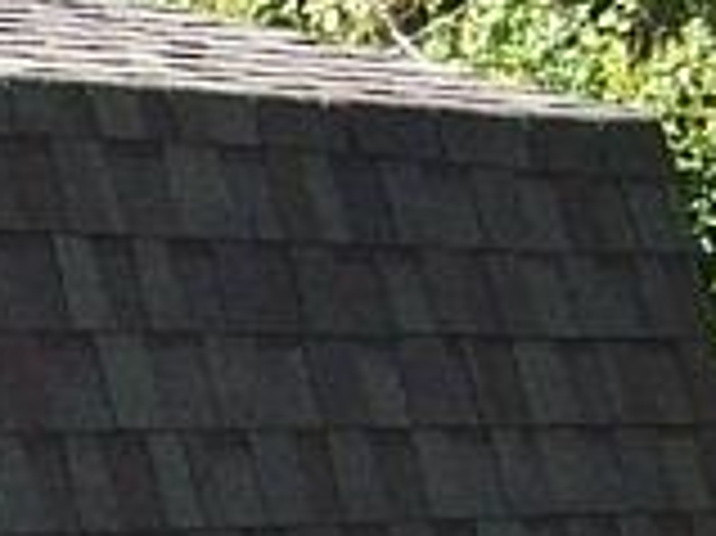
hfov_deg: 6.7
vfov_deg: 5.2
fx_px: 5787
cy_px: 1077
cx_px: -1000
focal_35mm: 280
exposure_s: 1/320
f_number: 2.8
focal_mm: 7.8
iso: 64
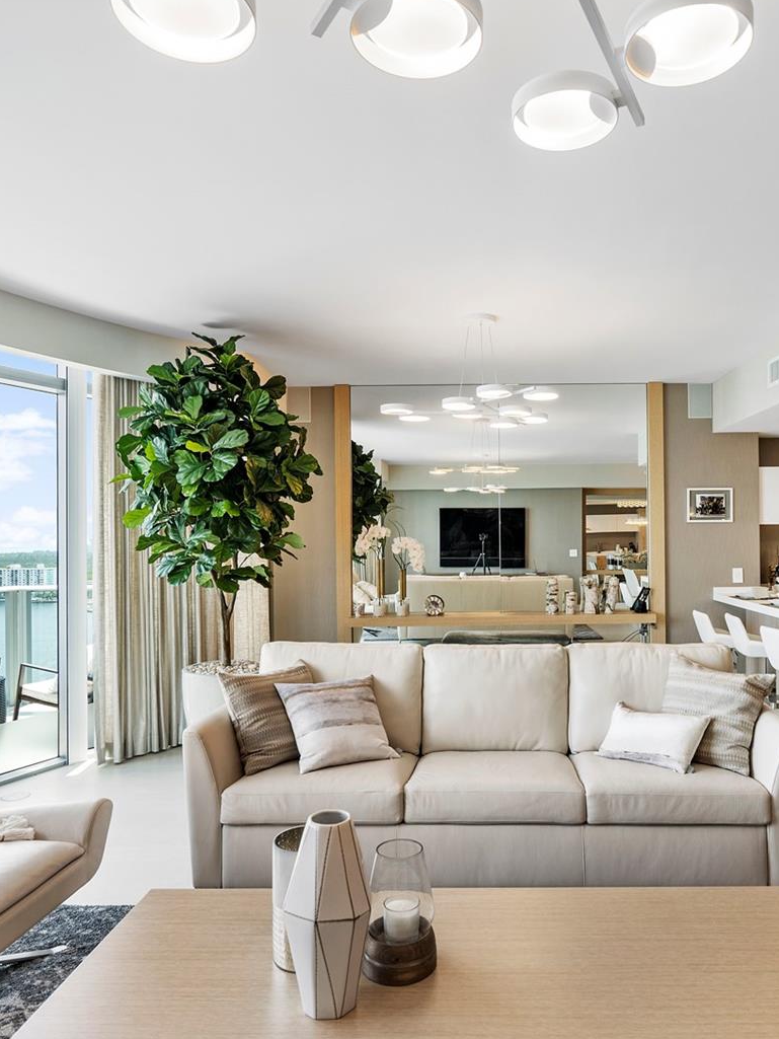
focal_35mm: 24
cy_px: 526
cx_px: 483
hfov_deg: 56.2
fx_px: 720
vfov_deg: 71.6
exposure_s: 1/60
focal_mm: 16
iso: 320
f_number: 8
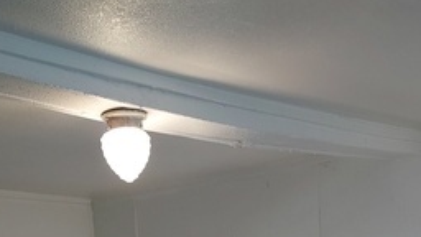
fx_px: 759
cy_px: 375
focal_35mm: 68
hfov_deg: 31.0
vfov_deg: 16.0
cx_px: 221
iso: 160
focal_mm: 4.6
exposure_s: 1/60
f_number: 1.8
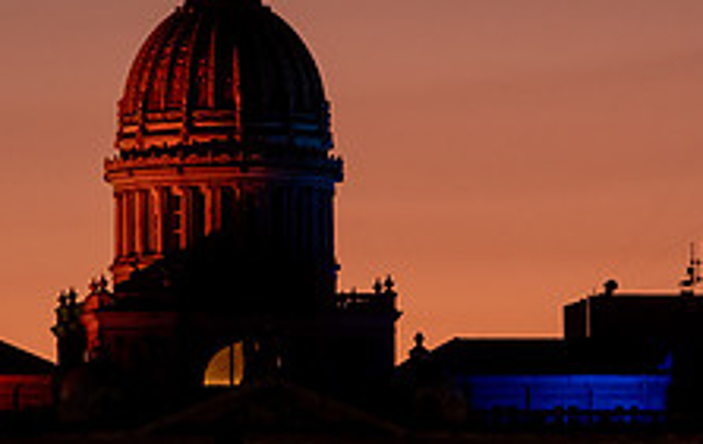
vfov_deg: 2.1
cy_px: 28
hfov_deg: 3.3
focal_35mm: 634
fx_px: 12187
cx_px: 318
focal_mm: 100
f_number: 4
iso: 640
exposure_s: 1/50
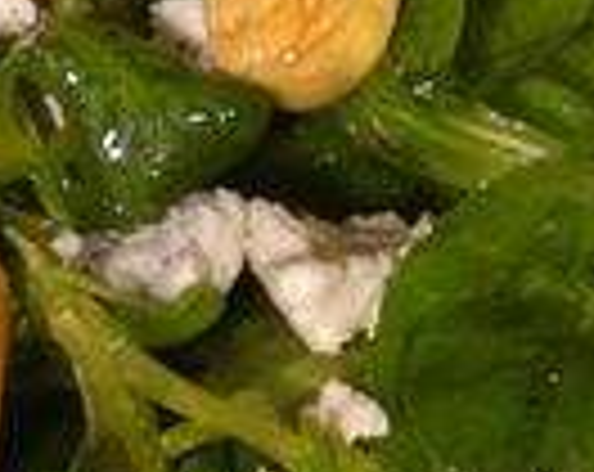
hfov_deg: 19.2
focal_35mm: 100
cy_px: 2
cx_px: 205
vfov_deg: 15.1
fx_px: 1754
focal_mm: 6.3
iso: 131
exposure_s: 1/72.6
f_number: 3.1
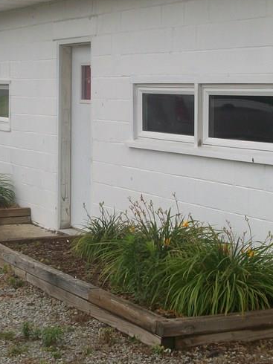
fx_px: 968
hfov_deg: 16.0
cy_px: 131
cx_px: 87
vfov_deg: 21.3
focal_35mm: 92
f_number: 3.5
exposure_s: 1/500
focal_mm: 7.8
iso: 80
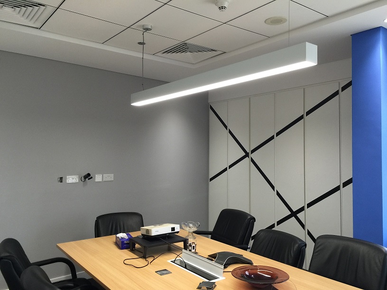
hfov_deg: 61.7
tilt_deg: +1.2
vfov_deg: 48.2
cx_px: 194
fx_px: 324
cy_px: 145
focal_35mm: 29
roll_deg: -0.5
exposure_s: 1/33
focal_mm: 4.15
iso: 64
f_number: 2.2
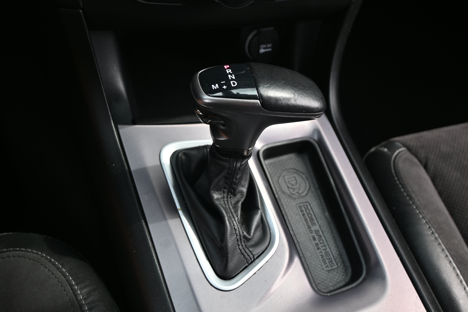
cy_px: 156
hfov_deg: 47.2
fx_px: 536
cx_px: 234
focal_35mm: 41
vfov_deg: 32.4
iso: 125
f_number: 4.5
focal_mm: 27.5
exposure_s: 1/60
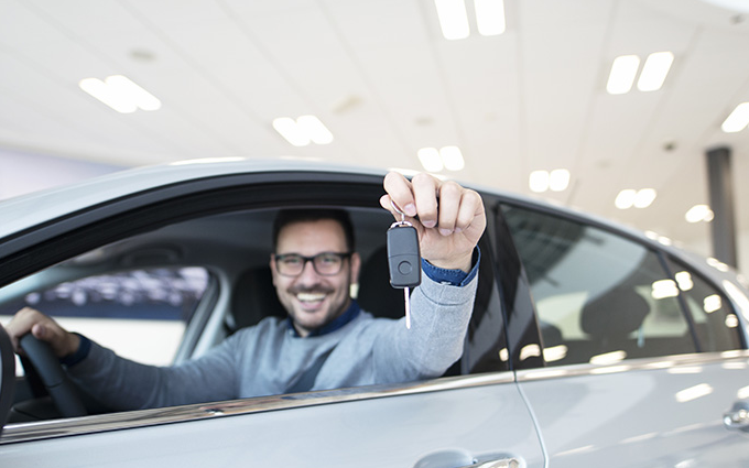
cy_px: 286
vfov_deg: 41.6
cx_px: 363
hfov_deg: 62.9
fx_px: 612
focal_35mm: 30
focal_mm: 20
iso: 500
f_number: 1.6
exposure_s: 1/640
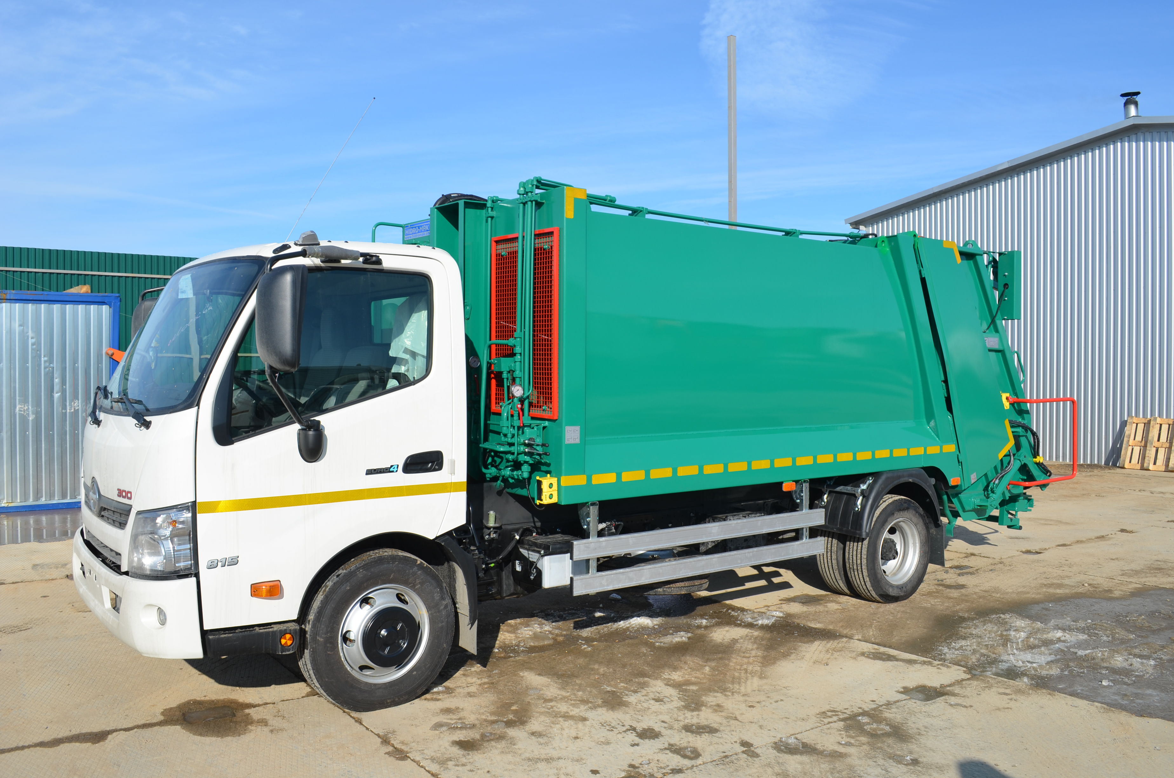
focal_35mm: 30
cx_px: 587
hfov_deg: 62.0
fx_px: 976
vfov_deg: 43.4
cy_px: 389
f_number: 8
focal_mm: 20
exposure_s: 1/250
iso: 100
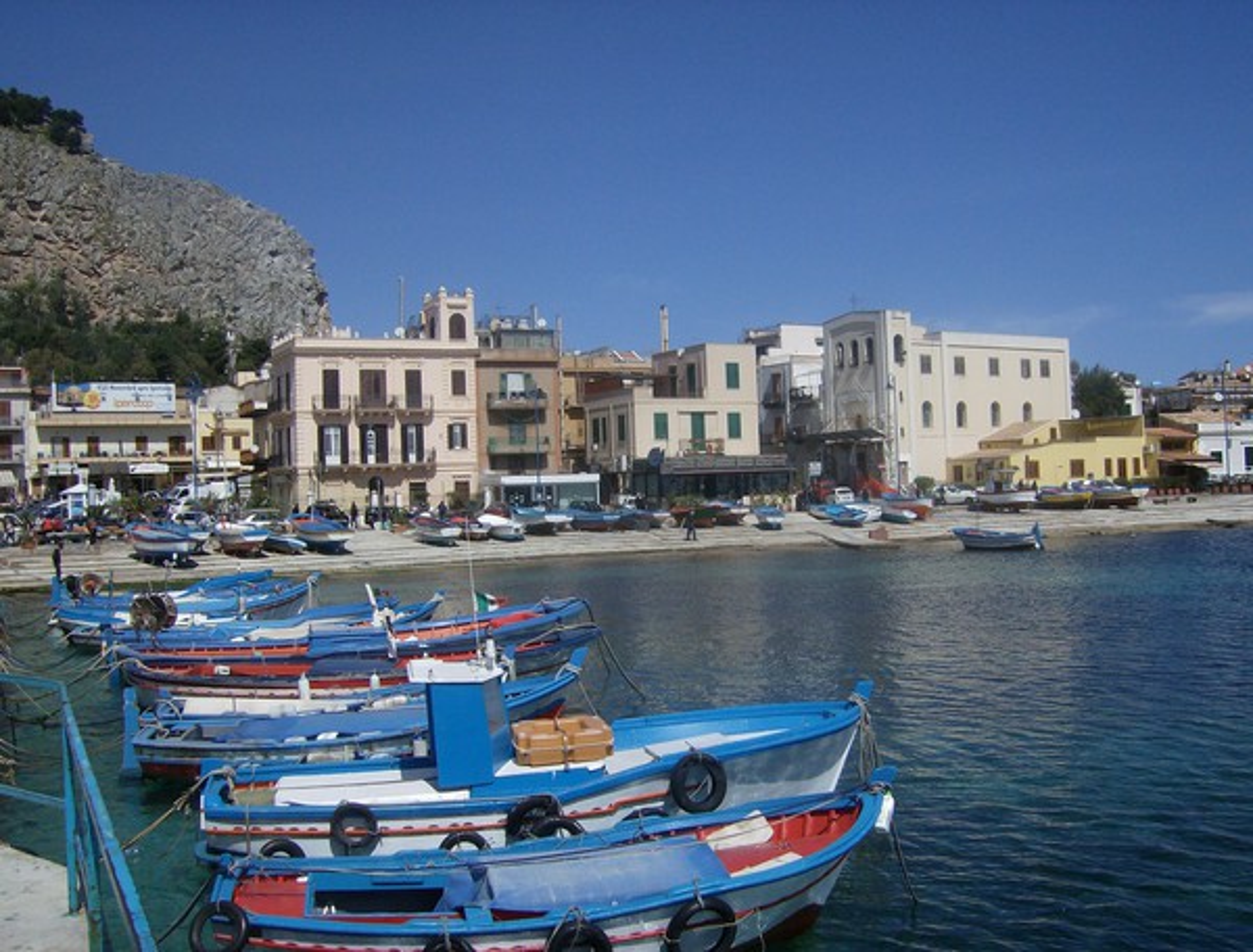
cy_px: 476
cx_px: 626
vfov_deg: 40.0
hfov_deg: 51.1
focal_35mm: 36
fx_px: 1309
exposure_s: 1/1429
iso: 100
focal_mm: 6
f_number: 4.7
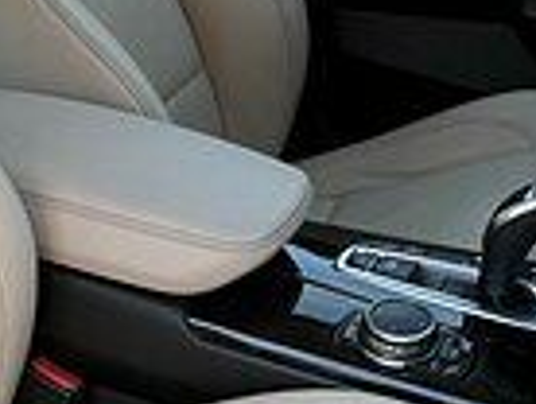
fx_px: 1474
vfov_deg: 15.6
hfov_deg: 20.6
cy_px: 216
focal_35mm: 95
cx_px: 186
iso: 100
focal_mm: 6.76
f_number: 1.78
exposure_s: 1/551
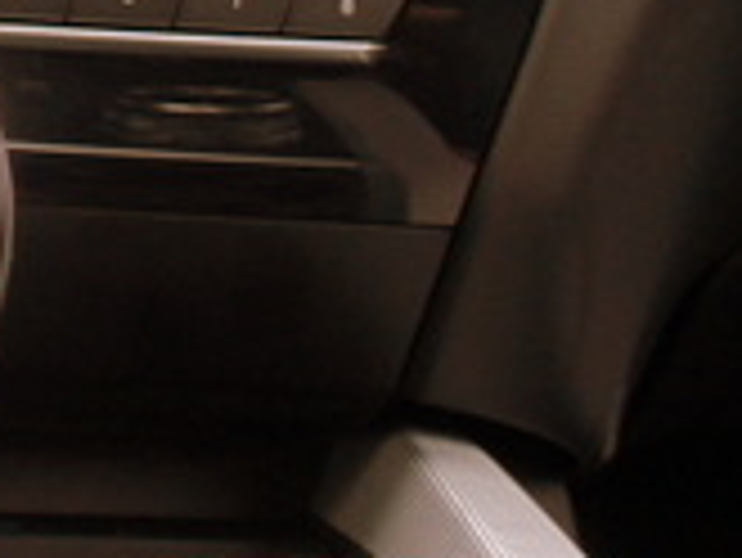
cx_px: -531
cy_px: -392
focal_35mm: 189
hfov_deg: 10.0
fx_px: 4054
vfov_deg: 7.7
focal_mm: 18
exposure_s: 1/40
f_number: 4.5
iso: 200
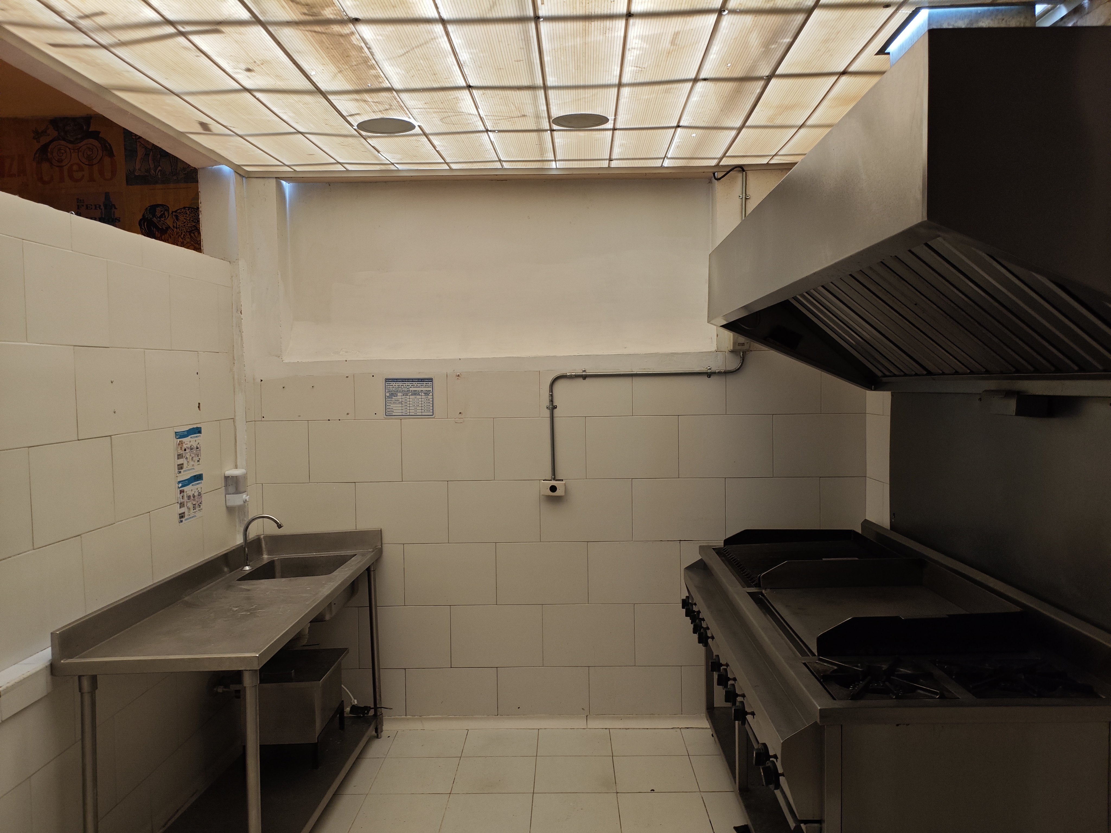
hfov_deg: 67.3
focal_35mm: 26
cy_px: 416
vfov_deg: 53.1
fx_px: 834
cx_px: 556
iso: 125
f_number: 1.59
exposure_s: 1/30
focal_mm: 4.94
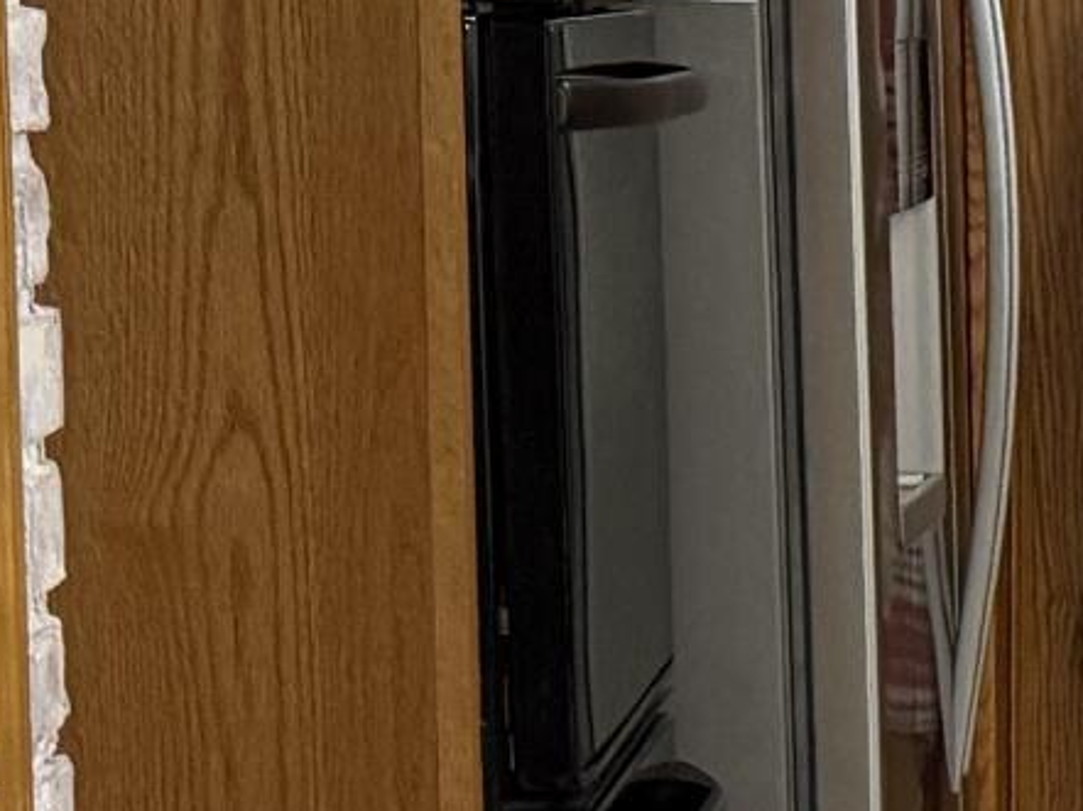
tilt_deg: -8.4
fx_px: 5097
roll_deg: -1.0
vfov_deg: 9.1
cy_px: 735
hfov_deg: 10.5
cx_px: 2583
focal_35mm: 163
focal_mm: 6.76
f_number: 1.78
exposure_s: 1/60
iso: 500
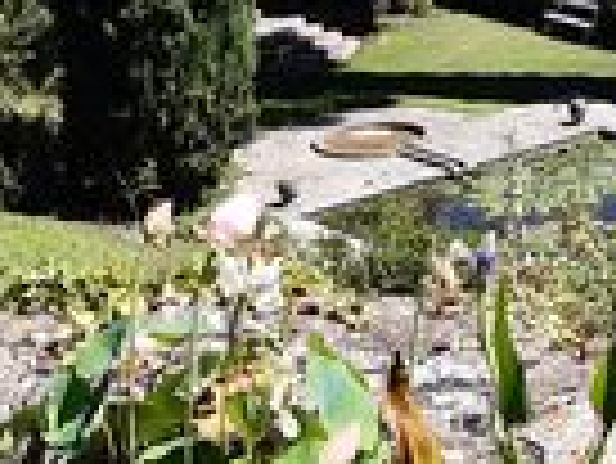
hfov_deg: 19.8
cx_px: 656
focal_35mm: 95
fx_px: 1692
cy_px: -47
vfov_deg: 15.2
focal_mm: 3.92
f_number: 1.7
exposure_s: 1/1209
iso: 40
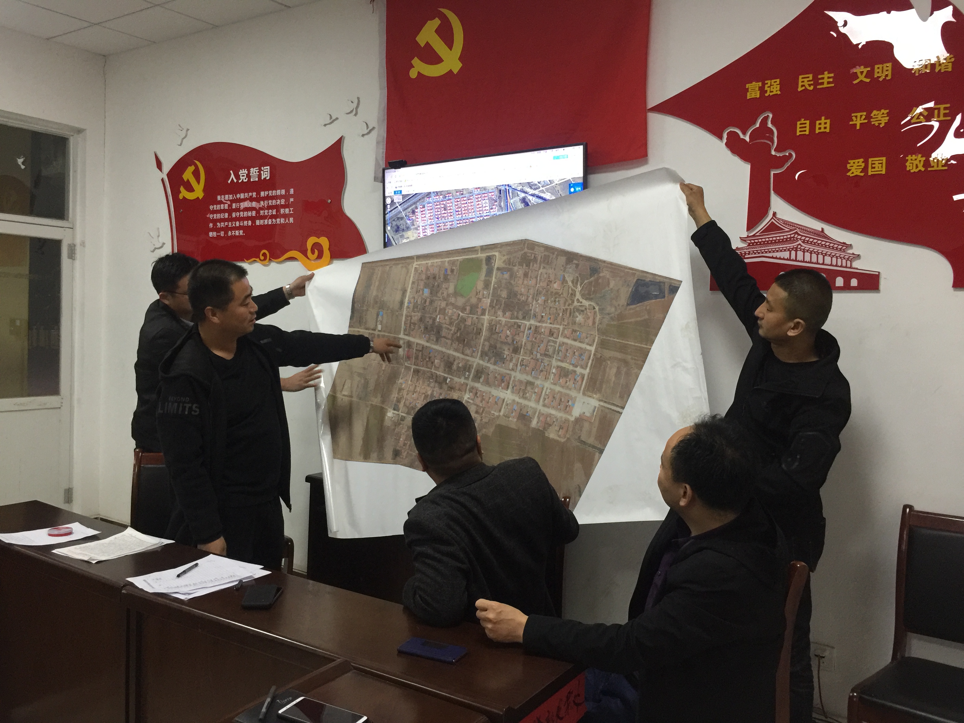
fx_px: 808
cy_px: 362
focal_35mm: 29
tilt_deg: -2.2
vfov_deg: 48.2
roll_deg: -1.9
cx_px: 482
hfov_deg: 61.7
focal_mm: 4.15
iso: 125
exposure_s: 1/17
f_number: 2.2
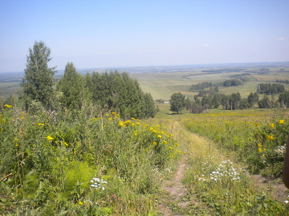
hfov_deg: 52.6
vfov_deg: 40.7
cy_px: 108
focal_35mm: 35
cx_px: 144
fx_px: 292
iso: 80
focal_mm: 6.3
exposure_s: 1/416
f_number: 4.6
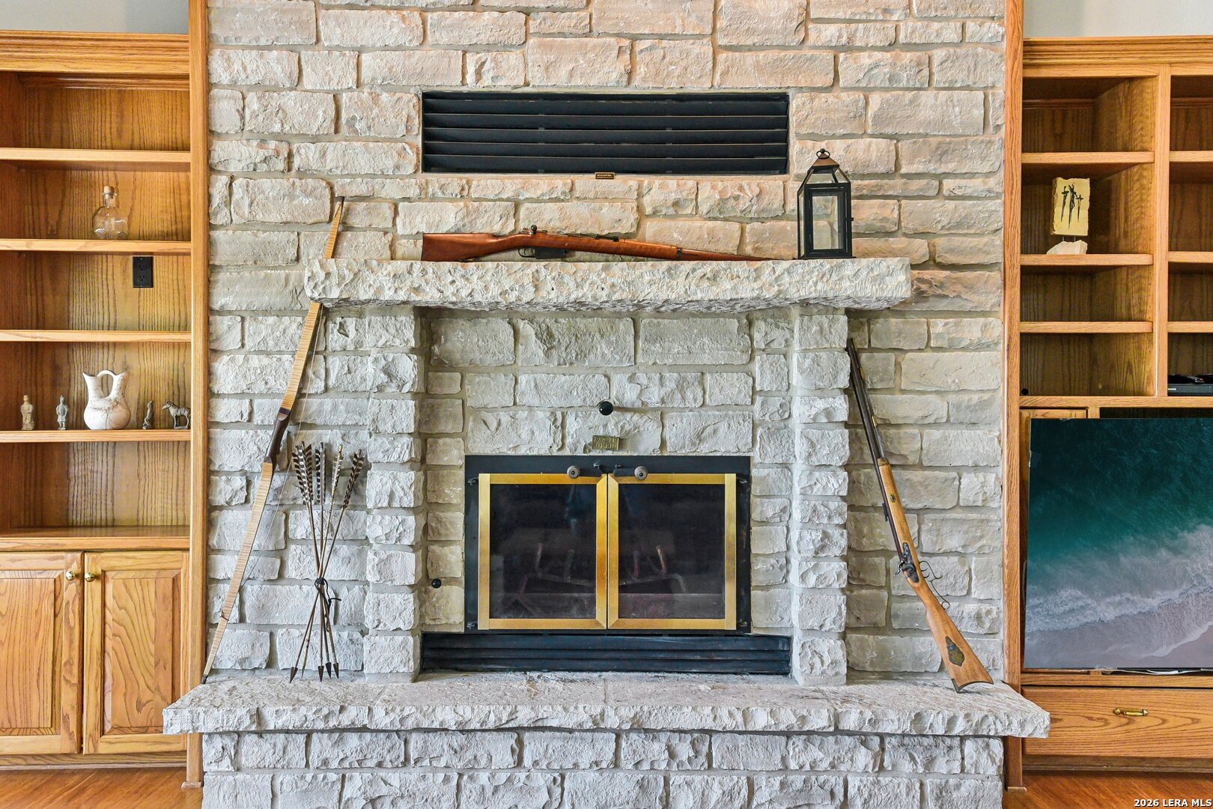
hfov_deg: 60.3
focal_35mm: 31
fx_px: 1044
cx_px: 606
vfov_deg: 42.3
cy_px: 404
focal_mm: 31
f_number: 8
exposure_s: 1/30
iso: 5600
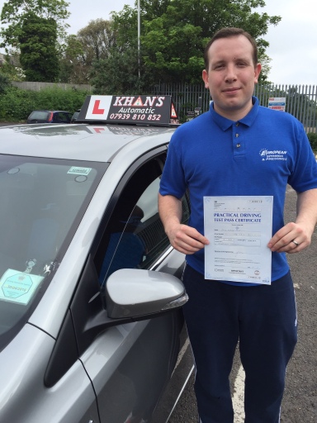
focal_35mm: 29
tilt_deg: -12.3
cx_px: 158
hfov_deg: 48.2
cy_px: 212
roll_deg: +0.4
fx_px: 354
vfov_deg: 61.7
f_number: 2.2
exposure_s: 1/807
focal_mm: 4.15
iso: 32
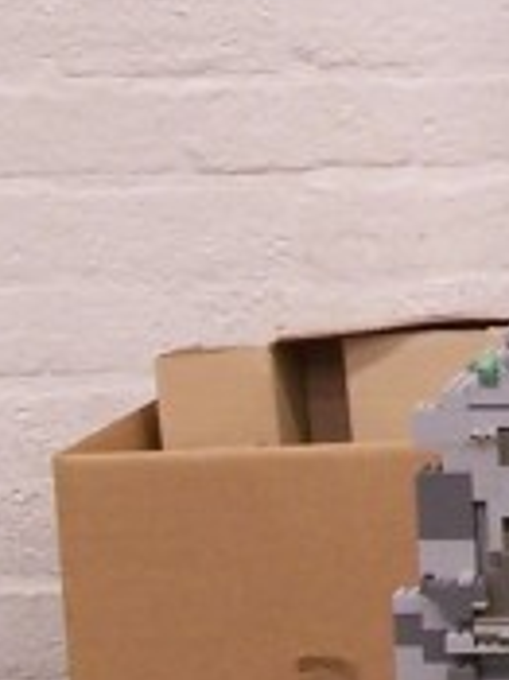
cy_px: 78
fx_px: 5869
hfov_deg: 4.9
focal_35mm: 299
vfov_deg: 6.6
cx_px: 1045
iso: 80
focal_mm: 8.5
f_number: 3
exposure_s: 1/3
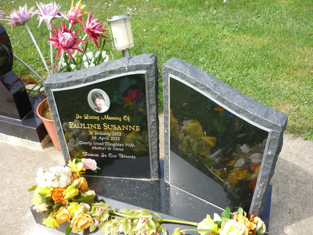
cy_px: 118
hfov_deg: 55.3
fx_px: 298
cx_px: 156
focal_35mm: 33
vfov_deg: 43.0
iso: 80
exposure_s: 1/400
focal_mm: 5.5
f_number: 2.8
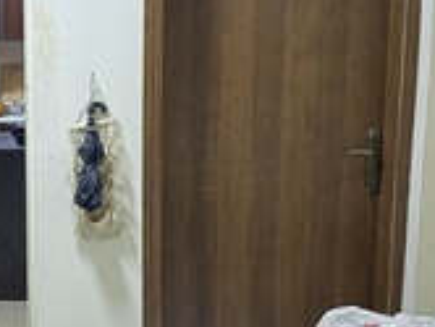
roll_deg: +0.6
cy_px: 190
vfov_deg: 22.3
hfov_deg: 28.2
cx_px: 41
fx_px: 831
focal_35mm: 66
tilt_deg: -11.3
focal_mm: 6.76
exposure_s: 1/26
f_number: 1.78
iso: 2500
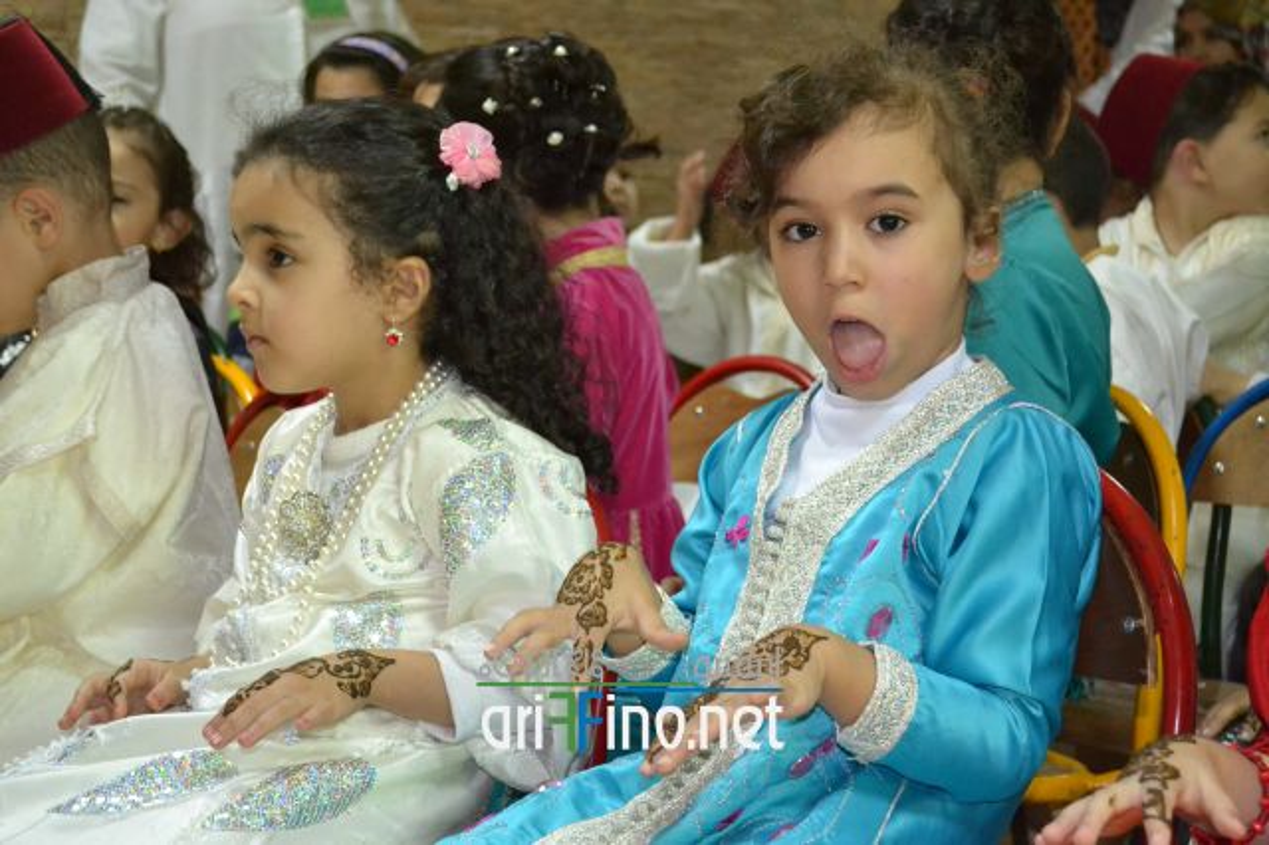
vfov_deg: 22.6
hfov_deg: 33.4
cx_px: 634
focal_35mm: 60
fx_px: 2114
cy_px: 422
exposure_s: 1/60
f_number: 5.3
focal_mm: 40
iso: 3200
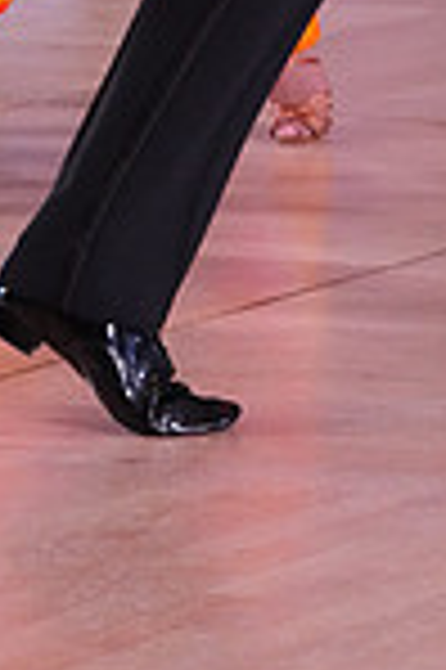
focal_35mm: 363
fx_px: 6761
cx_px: 683
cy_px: -558
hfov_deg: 3.8
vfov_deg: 5.6
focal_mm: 93
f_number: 7.1
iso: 6400
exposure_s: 1/400
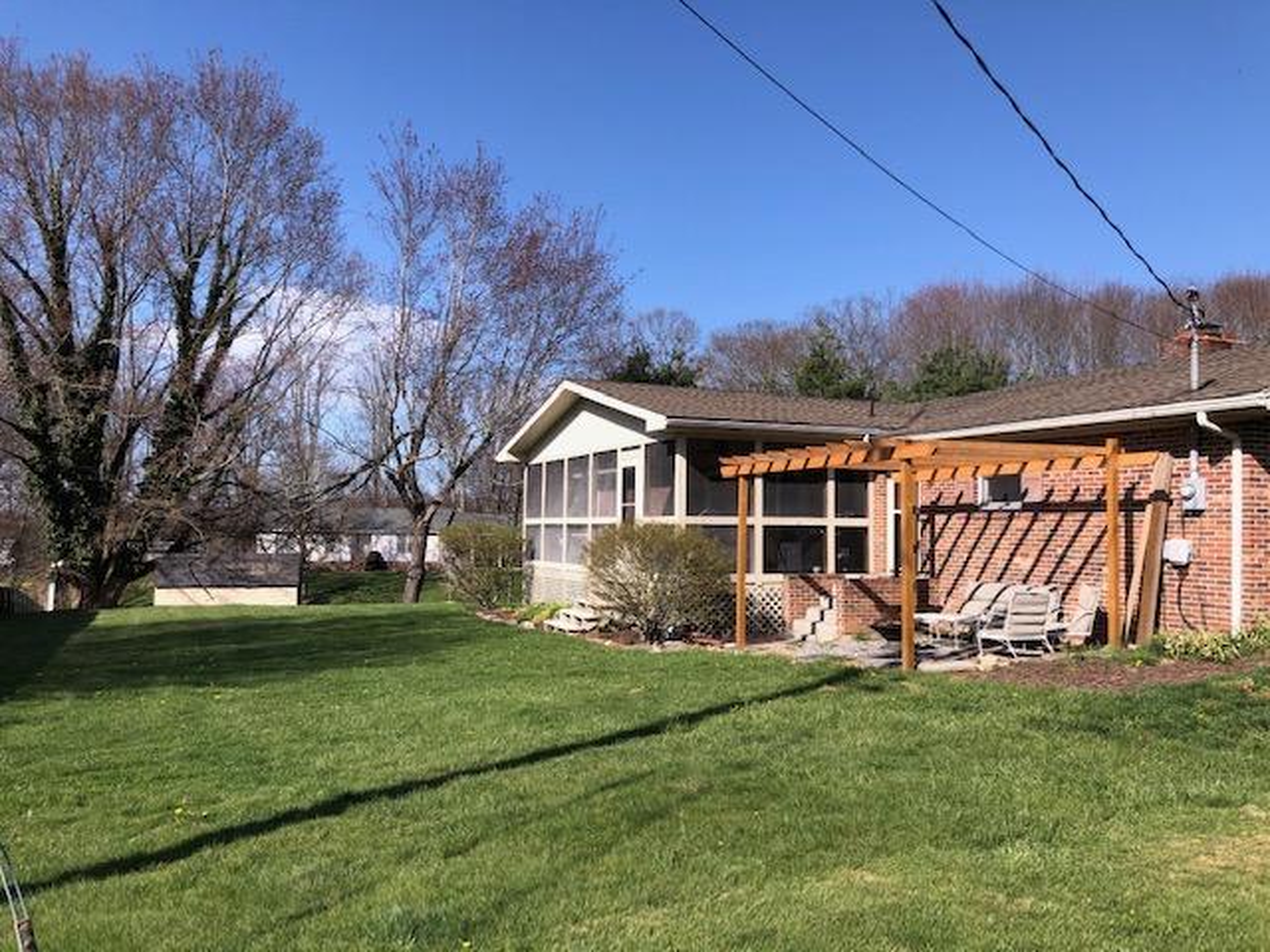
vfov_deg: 49.7
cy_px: 476
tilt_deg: +1.8
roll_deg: -1.1
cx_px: 635
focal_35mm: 28
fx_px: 1027
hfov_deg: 63.4
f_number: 1.8
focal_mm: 3.99
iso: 20
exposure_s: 1/2404
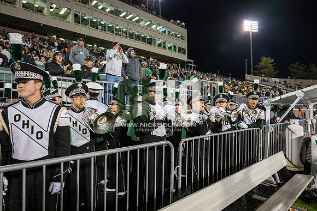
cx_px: 158
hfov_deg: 73.7
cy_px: 106
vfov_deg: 53.2
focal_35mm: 24
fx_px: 211
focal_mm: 24
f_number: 3.2
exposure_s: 1/500
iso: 2000
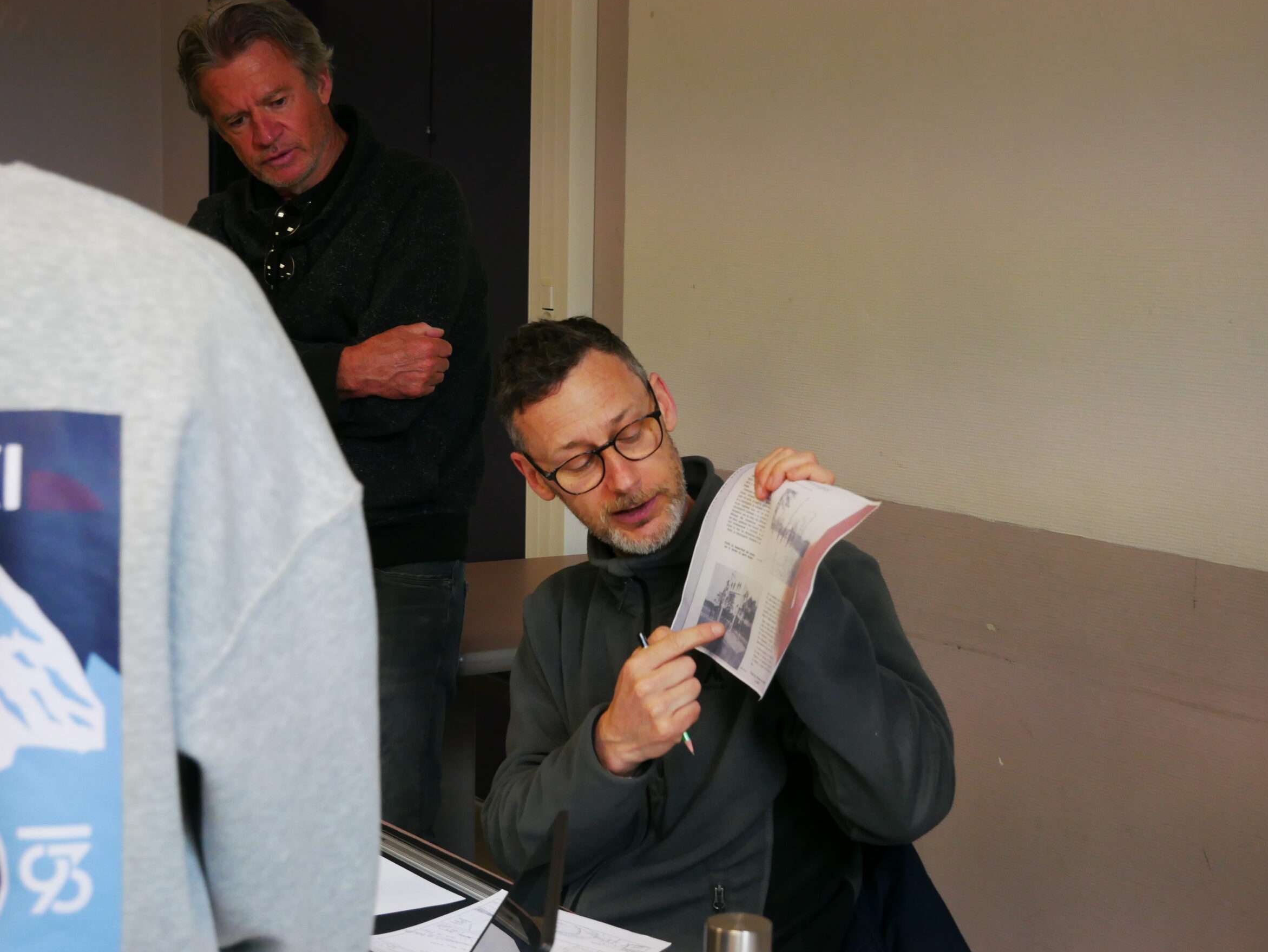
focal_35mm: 59
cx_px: 615
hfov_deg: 32.7
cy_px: 514
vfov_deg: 24.8
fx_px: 2162
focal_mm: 27
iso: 1000
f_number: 4.6
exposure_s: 1/60
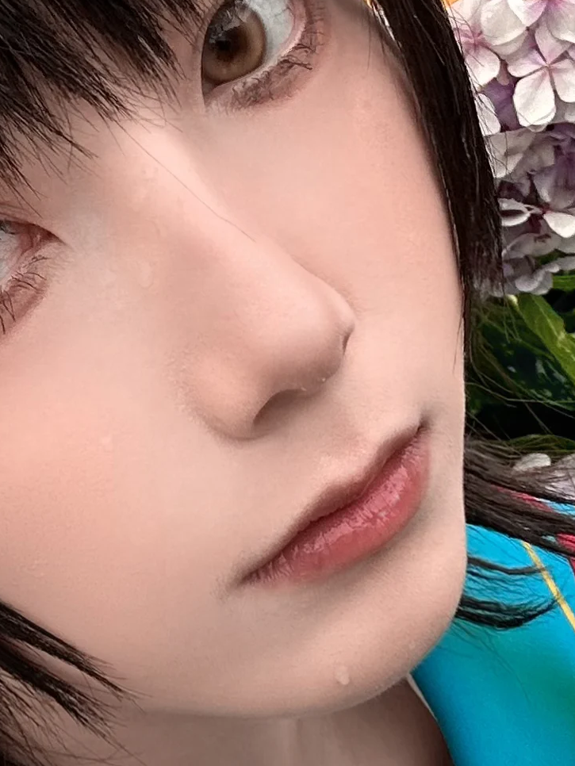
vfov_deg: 19.6
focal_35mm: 96
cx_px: 148
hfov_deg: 15.3
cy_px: 829
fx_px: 2125
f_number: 1.9
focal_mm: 2.69
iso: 32
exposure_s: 1/121
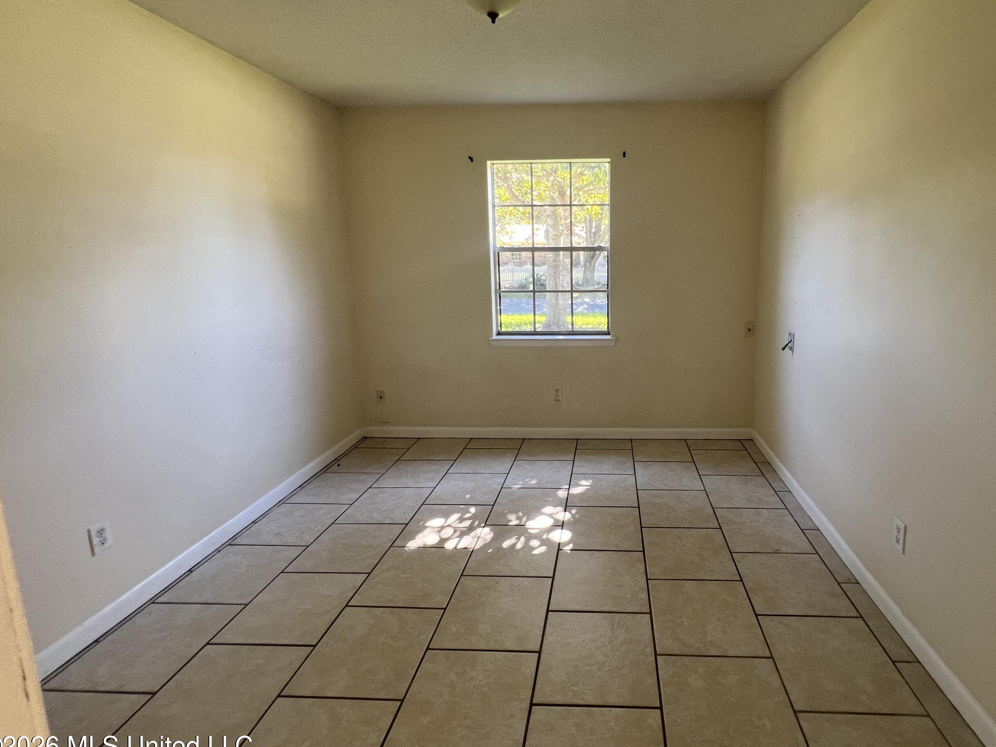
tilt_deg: -7.6
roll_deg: +0.7
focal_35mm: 16
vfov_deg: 77.8
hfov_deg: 93.4
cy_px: 328
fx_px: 460
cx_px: 594
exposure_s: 1/99
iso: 125
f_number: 1.8
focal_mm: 1.57
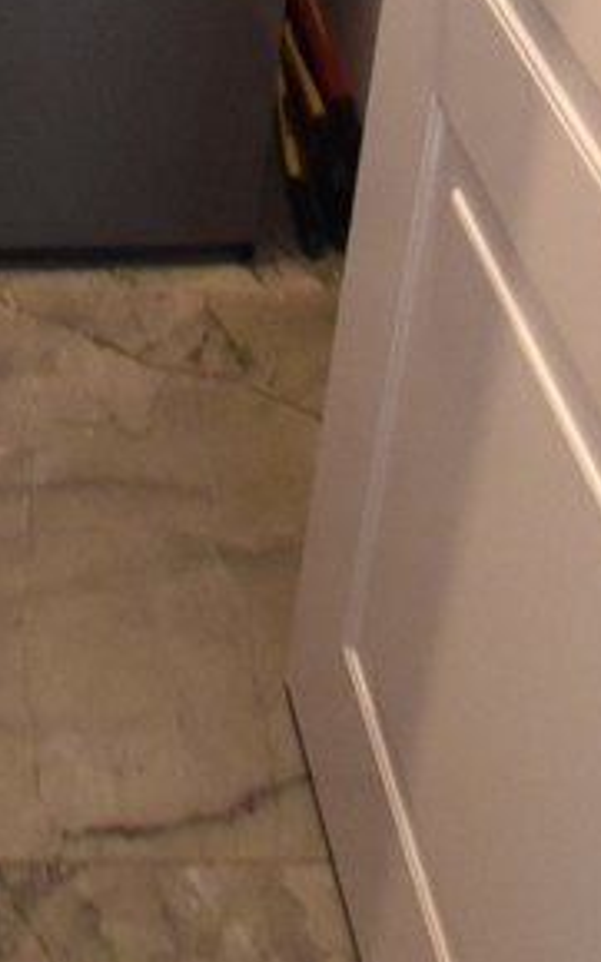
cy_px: -537
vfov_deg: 25.3
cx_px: 13
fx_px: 1495
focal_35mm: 57
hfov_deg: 22.0
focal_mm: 10
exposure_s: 1/30
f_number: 4.5
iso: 3600
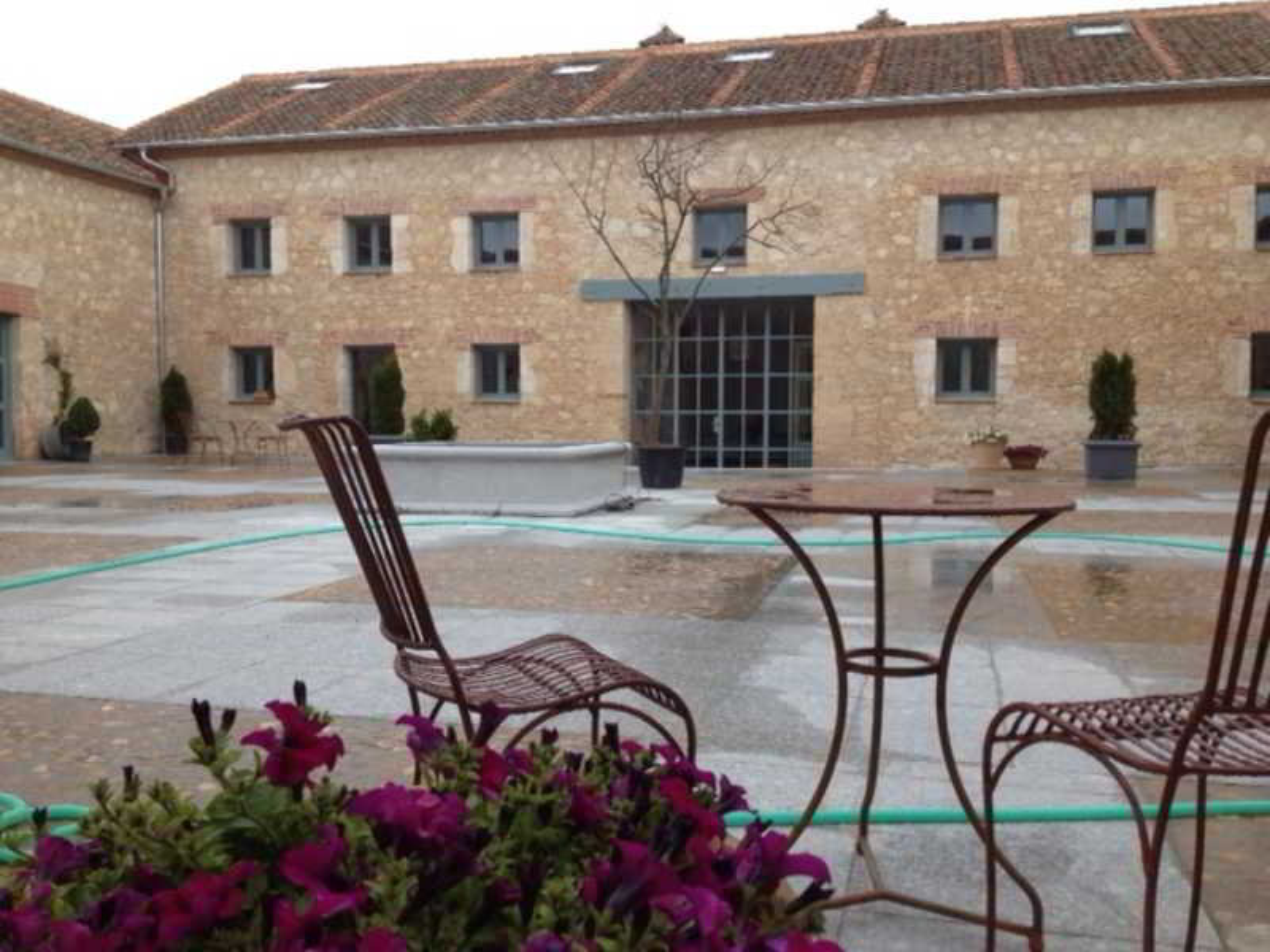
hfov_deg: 52.6
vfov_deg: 40.7
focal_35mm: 35
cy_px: 476
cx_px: 635
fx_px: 1284
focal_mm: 4.28
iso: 64
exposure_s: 1/287
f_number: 2.4
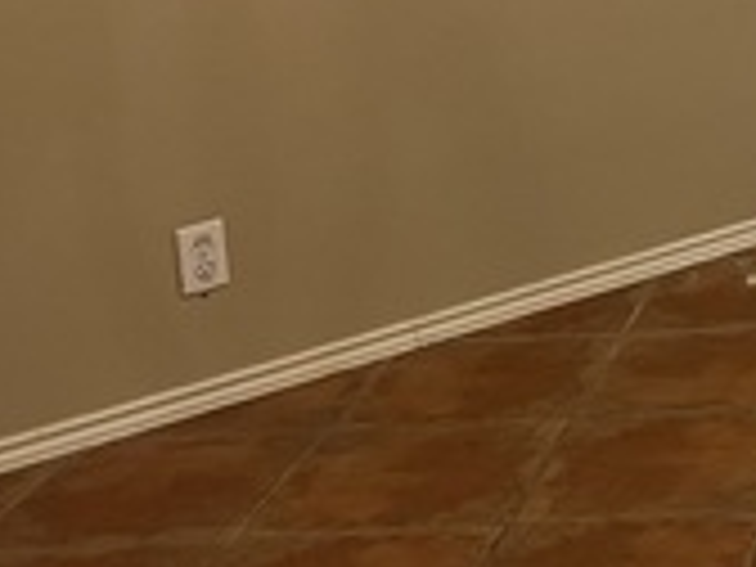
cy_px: -243
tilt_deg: -5.5
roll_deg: -0.1
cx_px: 1328
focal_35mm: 99
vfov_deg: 14.1
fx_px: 2162
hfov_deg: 16.7
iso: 160
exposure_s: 1/60
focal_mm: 5.7
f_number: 1.5
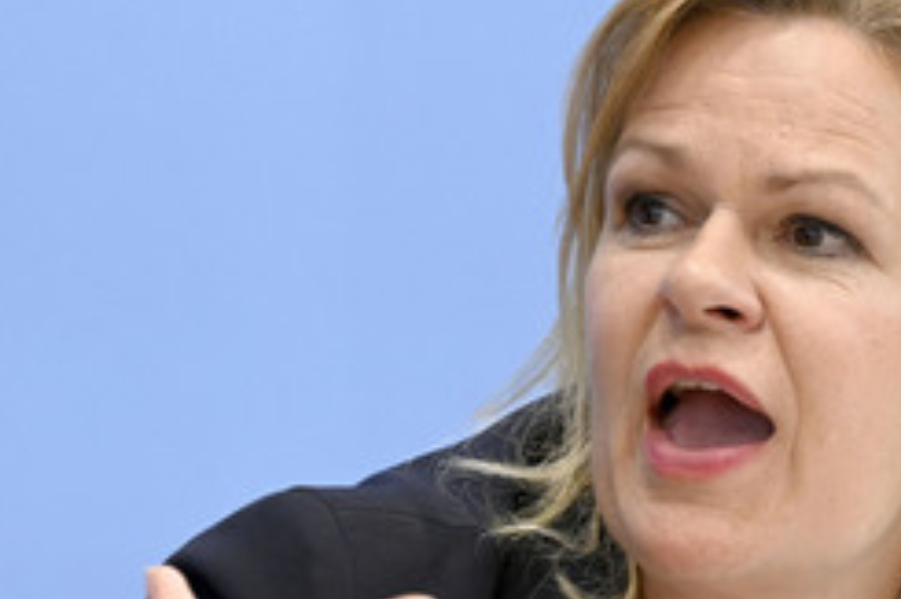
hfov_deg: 7.7
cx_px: 686
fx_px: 6678
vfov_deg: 5.1
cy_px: 386
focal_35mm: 267
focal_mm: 145
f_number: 6.3
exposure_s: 1/640
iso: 5000
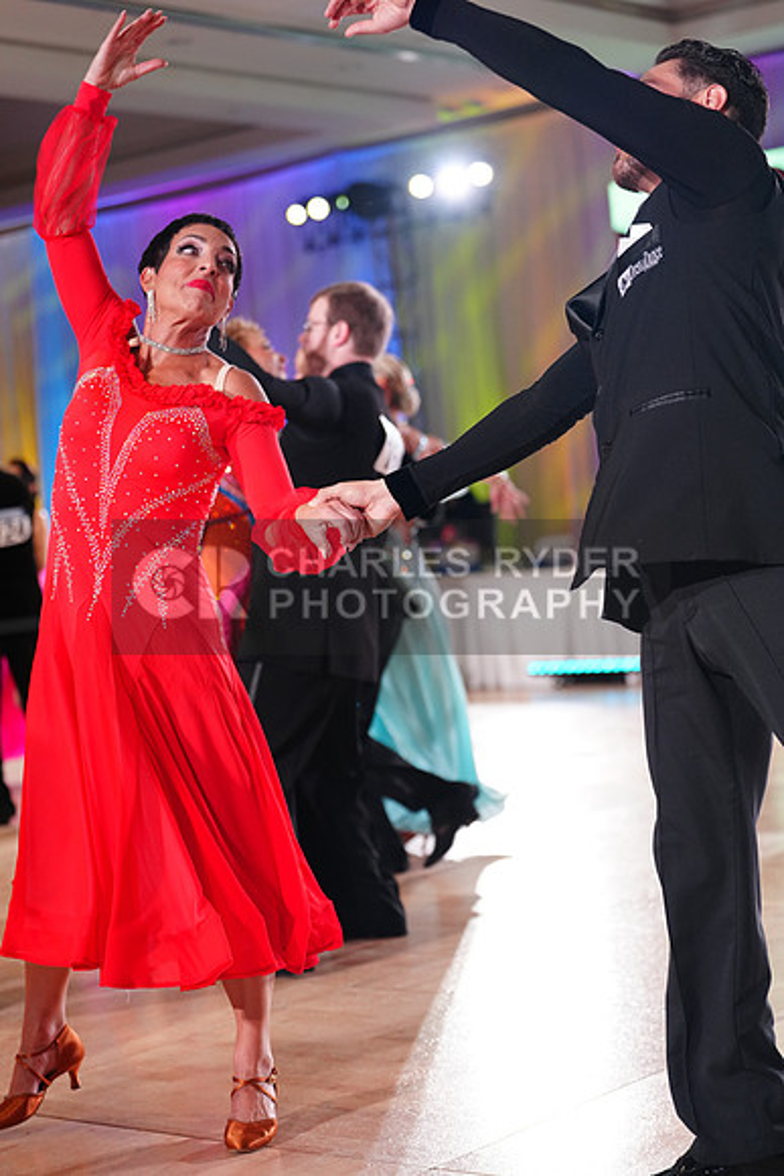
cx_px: 392
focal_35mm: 70
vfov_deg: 28.8
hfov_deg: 19.5
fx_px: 2285
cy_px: 588
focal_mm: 70
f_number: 2.8
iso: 2000
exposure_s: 1/500
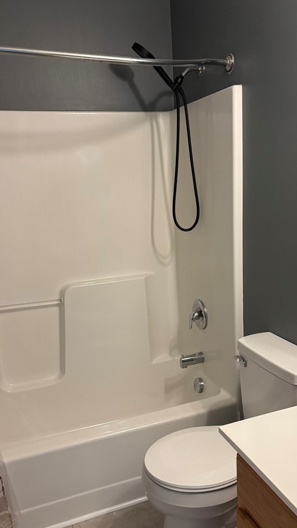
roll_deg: +1.5
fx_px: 448
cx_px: 164
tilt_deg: -12.0
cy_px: 287
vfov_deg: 60.9
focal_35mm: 32
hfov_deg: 36.7
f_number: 1.6
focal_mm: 5.96
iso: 400
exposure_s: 1/60
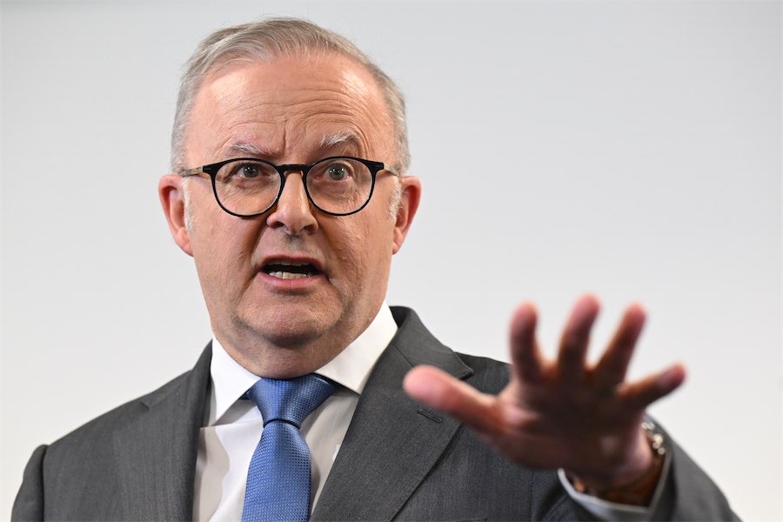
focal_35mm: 150
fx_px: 3262
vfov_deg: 9.1
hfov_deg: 13.7
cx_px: 392
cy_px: 261
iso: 5000
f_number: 4
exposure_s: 1/320
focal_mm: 150
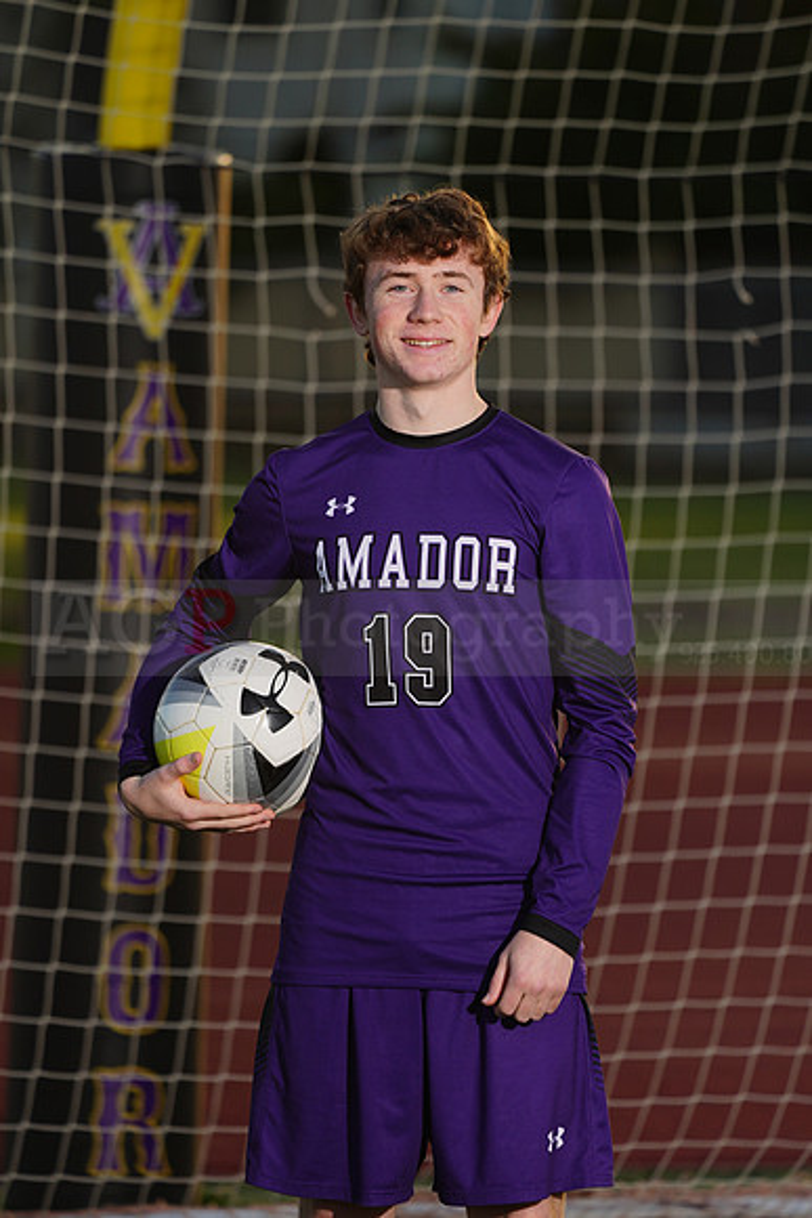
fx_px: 13524
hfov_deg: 3.4
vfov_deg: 5.2
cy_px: 609
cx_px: 406
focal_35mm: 400
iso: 100
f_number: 7.1
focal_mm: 400
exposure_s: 1/200
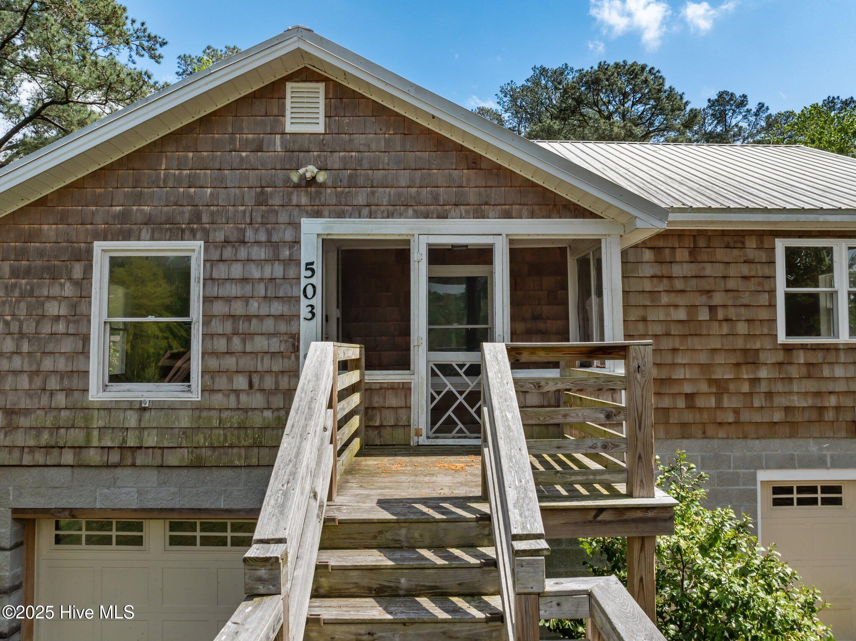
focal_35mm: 24
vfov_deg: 56.8
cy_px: 320
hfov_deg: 71.6
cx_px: 428
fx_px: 593
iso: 160
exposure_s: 1/2000
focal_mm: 12.29
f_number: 2.8
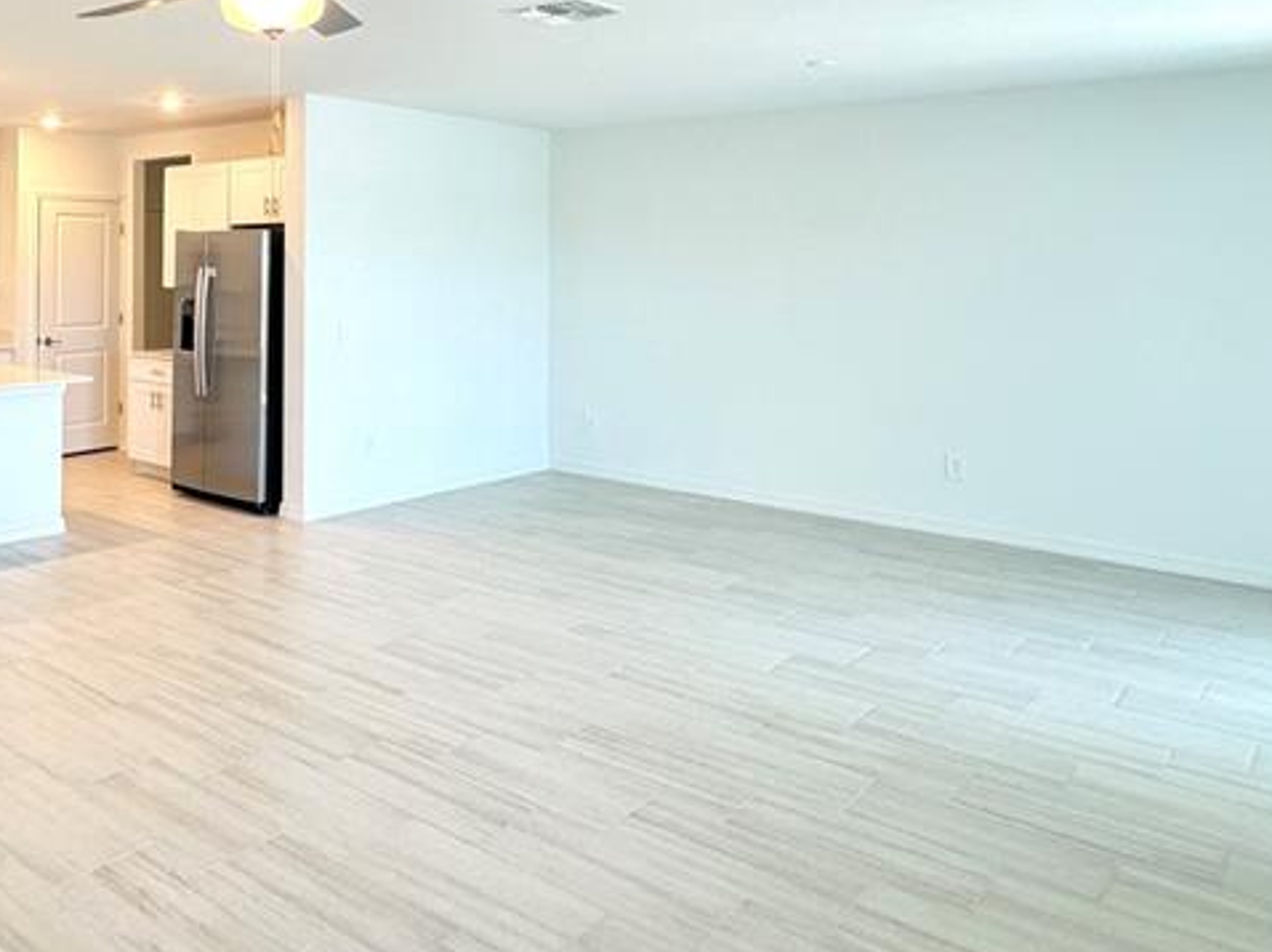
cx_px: 327
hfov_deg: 57.2
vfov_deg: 45.4
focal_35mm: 30
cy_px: 255
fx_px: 1102
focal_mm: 2.22
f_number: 2.2
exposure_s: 1/60
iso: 160
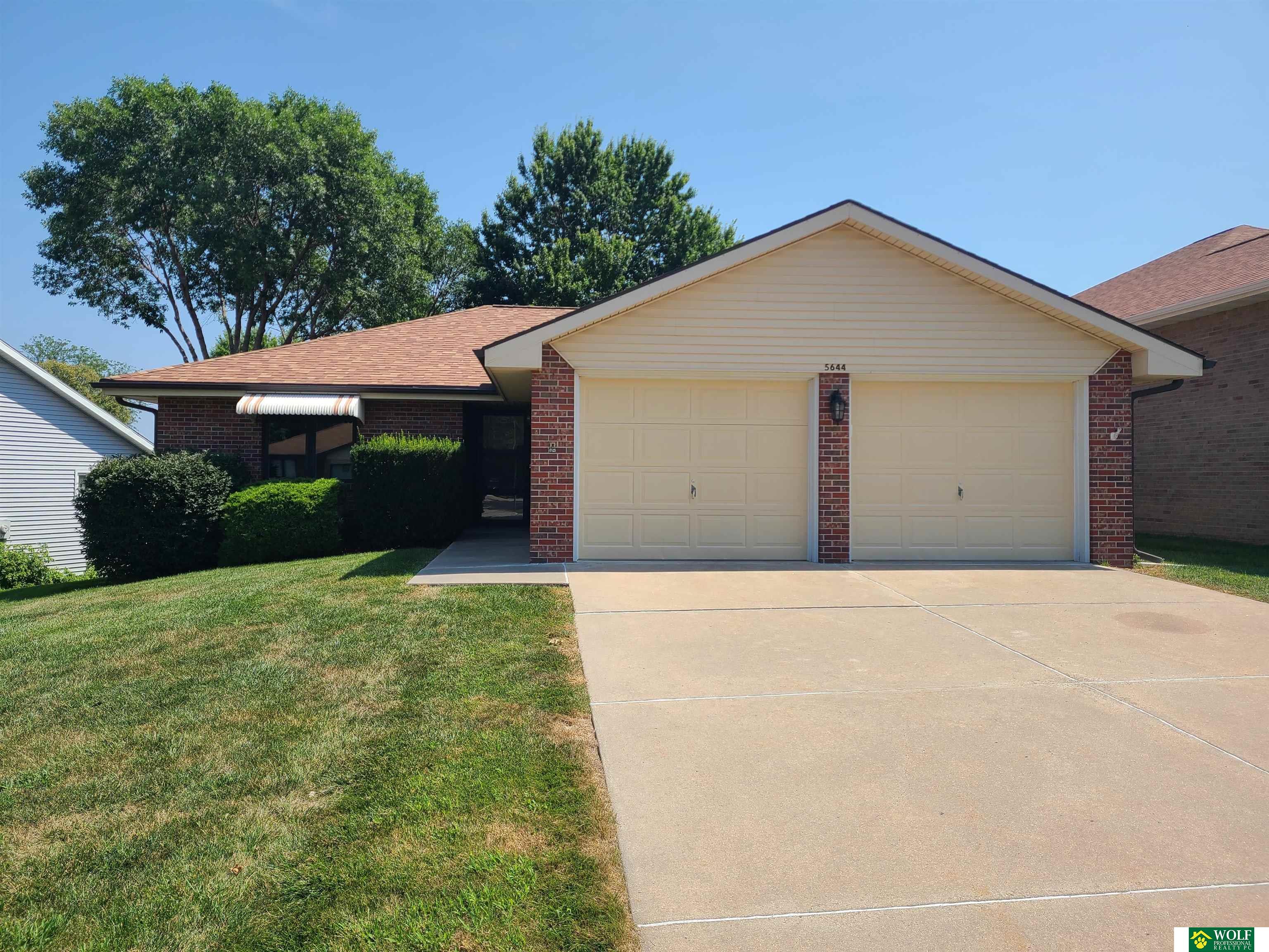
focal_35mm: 26
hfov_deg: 67.3
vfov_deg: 53.1
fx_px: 953
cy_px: 476
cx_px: 634
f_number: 1.8
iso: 40
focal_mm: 5.4
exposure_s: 1/2071
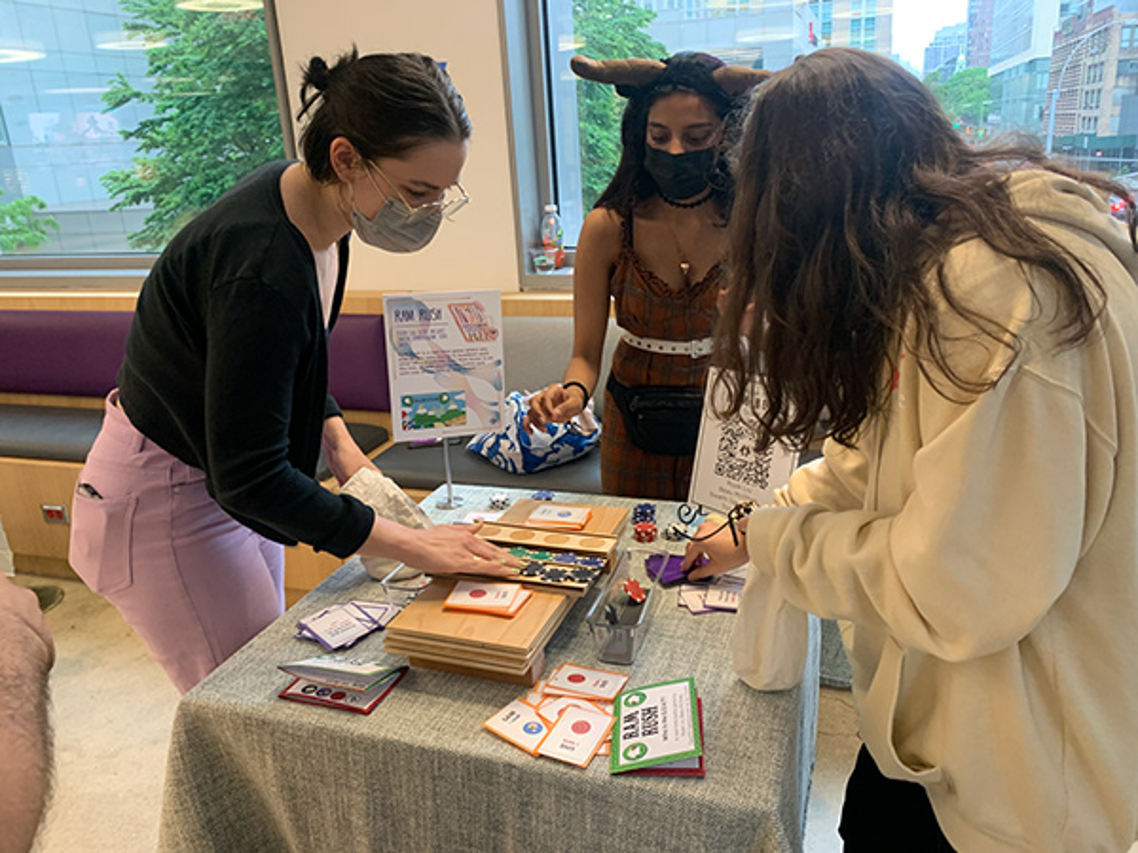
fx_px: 855
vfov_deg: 53.1
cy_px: 426
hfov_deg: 67.3
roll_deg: +3.3
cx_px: 569
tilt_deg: -17.7
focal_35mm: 26
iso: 250
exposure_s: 1/60
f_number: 1.8
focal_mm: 4.25
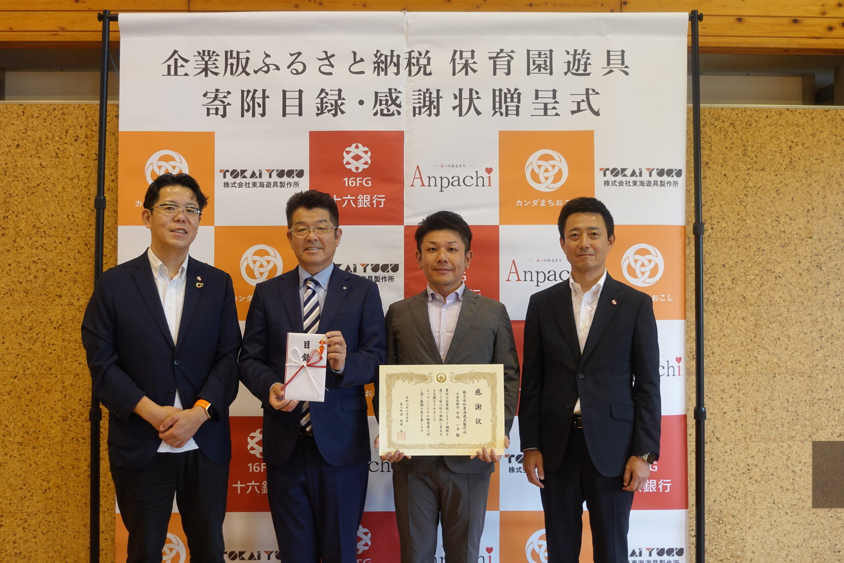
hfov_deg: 54.4
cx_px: 422
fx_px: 821
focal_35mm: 35
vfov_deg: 37.9
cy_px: 282
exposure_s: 1/40
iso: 250
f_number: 2.8
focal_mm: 13.58
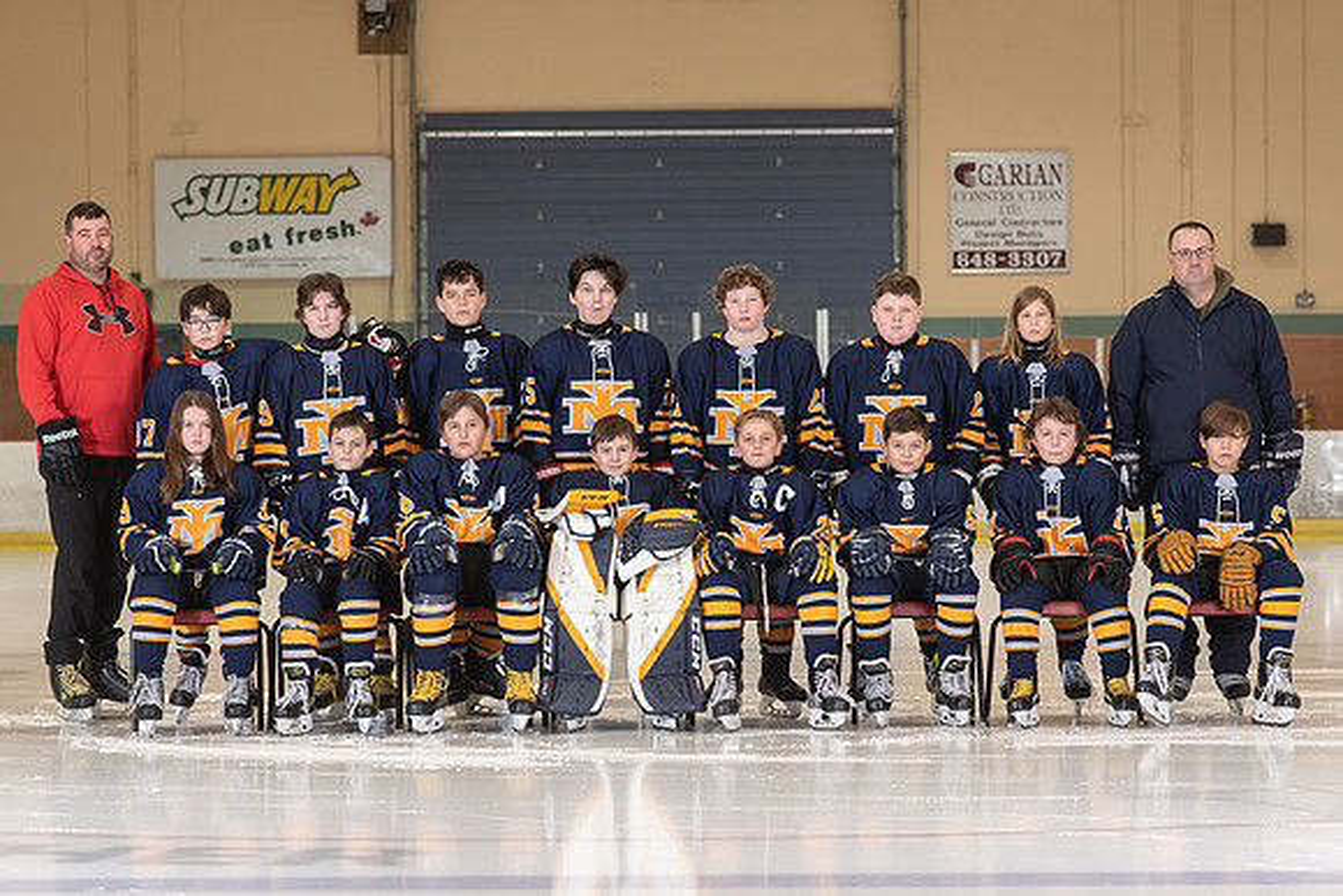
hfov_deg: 16.9
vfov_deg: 11.3
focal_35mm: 121
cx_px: 686
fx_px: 4508
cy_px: 541
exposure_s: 1/250
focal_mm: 85
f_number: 5
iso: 800
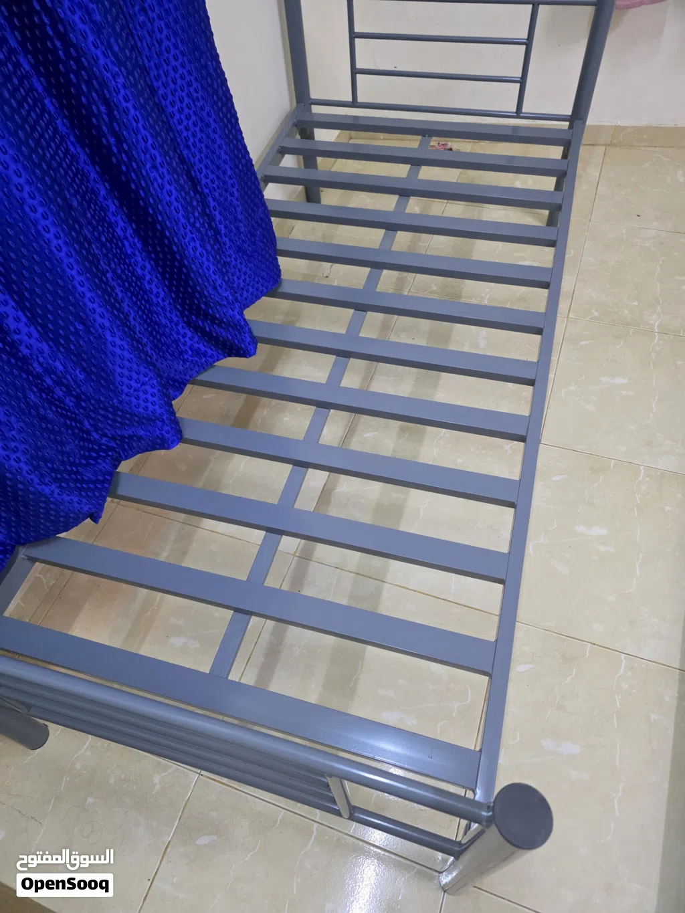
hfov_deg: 58.9
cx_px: 342
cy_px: 456
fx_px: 607
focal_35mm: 23
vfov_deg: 73.9
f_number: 1.7
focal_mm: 6.3
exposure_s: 1/120
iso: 1250
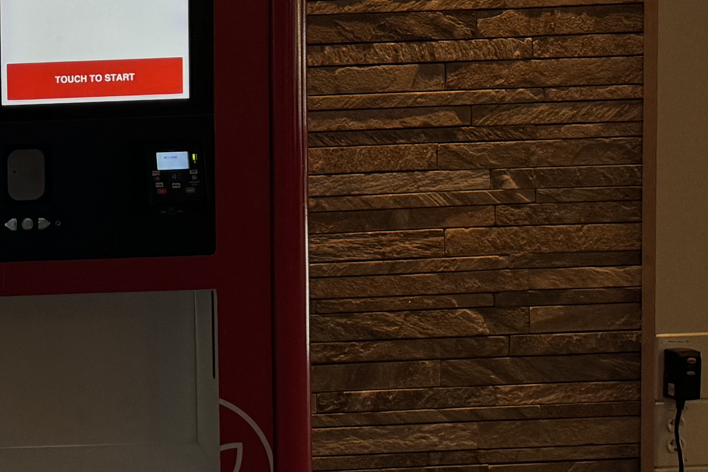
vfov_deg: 15.0
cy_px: 147
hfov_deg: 18.9
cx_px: -429
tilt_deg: -4.1
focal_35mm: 91
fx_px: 1790
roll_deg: +2.2
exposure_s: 1/120
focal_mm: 6.76
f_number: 1.78
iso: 160
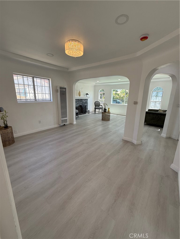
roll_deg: -1.8
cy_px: 120
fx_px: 97
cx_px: 90
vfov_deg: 102.1
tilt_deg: -13.5
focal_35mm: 14
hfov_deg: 85.7
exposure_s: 1/176
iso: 64
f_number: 2.2
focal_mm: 2.22
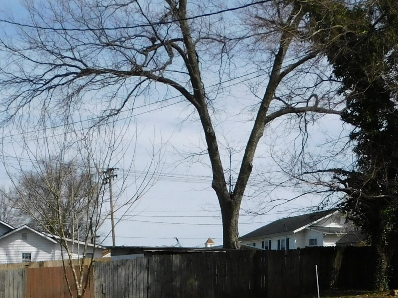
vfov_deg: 21.9
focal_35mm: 61
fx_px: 701
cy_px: 376
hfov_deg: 31.5
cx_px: 142
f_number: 6
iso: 125
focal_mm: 4
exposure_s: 1/640
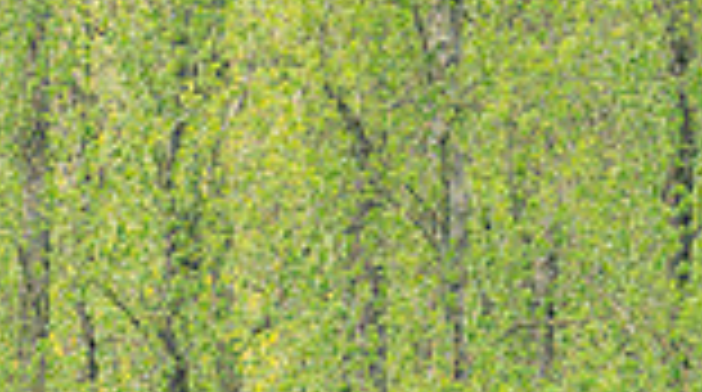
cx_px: -568
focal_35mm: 2501
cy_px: 578
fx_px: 46459
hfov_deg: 0.9
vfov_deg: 0.5
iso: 400
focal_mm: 400
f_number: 4.5
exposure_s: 1/1000
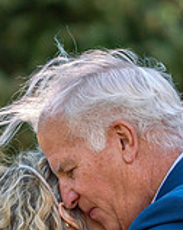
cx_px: 76
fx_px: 3629
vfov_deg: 3.6
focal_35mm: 535
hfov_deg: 2.9
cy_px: 269
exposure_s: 1/800
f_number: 3.5
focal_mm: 200
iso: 100
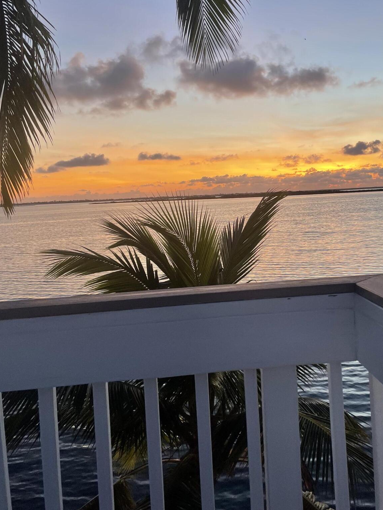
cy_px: 225
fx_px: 502
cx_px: 231
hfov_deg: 41.6
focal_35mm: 34
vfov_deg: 53.8
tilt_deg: -3.0
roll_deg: +3.6
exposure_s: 1/121
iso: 100
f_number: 1.6
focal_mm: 4.2
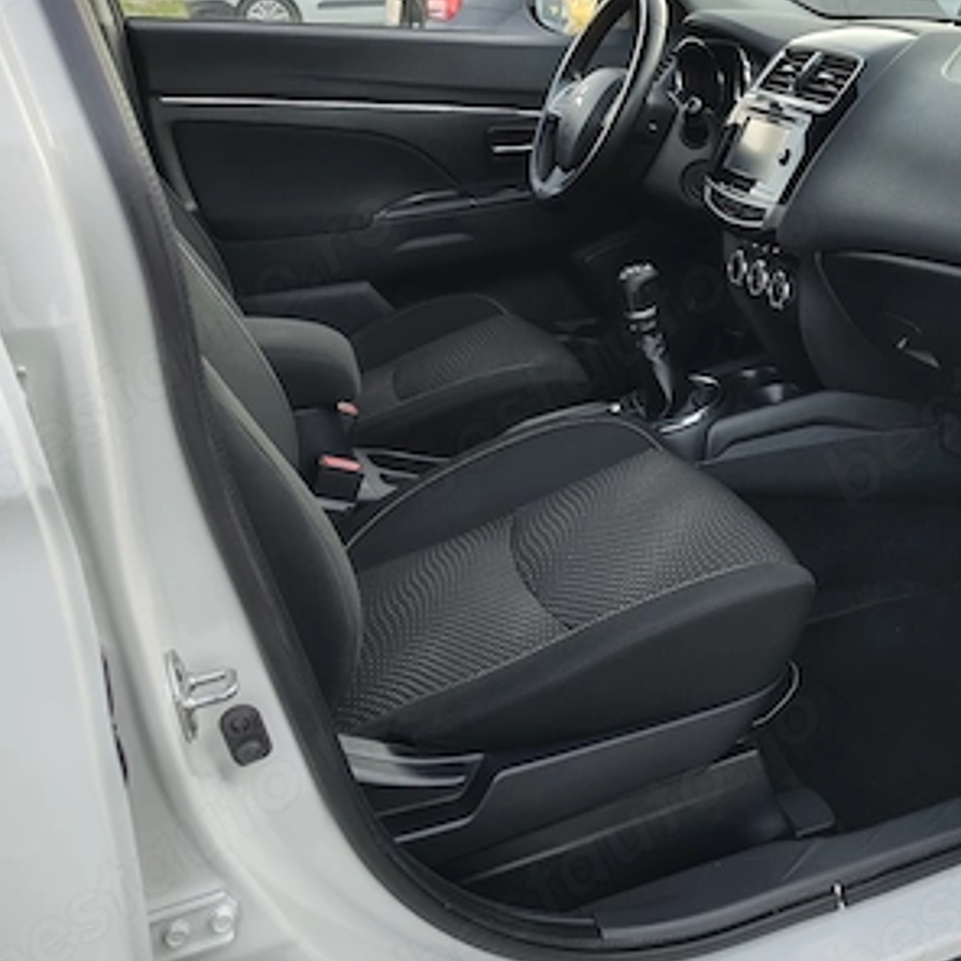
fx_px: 1351
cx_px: 864
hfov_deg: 36.7
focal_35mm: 43
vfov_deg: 39.0
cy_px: 390
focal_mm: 5.56
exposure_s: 1/100
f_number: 1.8
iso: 166
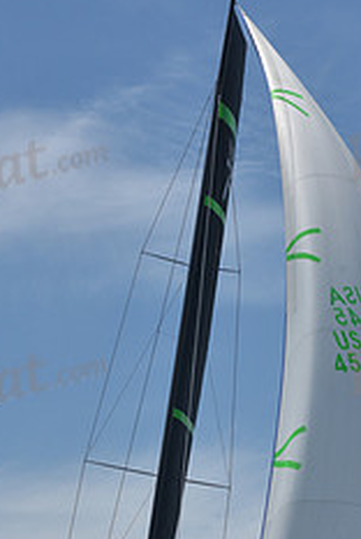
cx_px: 228
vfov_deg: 11.7
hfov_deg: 7.9
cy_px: 488
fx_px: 2609
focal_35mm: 174
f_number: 13
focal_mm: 70
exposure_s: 1/800
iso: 250
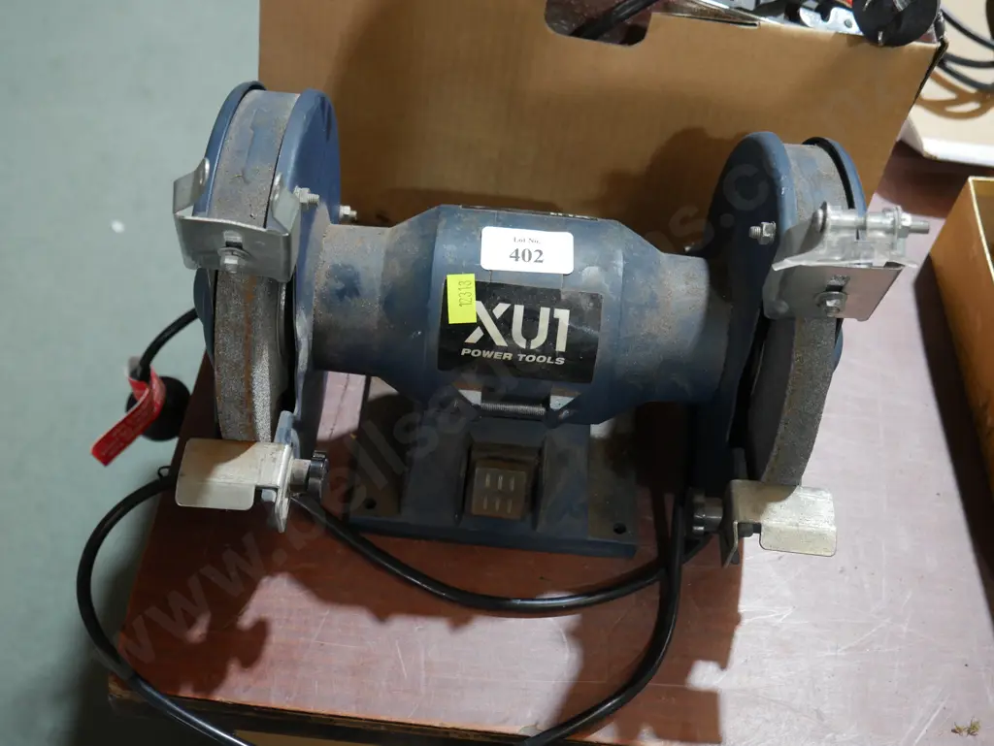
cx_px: 497
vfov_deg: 36.0
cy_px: 373
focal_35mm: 40
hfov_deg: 46.8
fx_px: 1149
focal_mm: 20
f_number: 4.5
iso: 640
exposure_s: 1/60
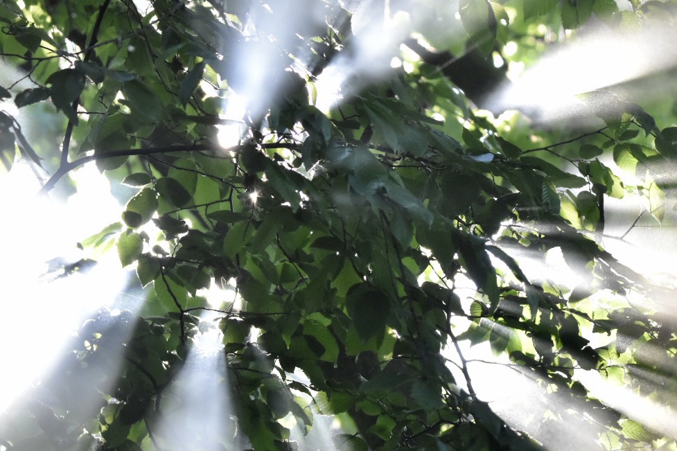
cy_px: 234
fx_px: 7013
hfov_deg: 5.5
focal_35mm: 373
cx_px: 279
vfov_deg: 3.7
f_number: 6.3
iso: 1600
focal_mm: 150
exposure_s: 1/500
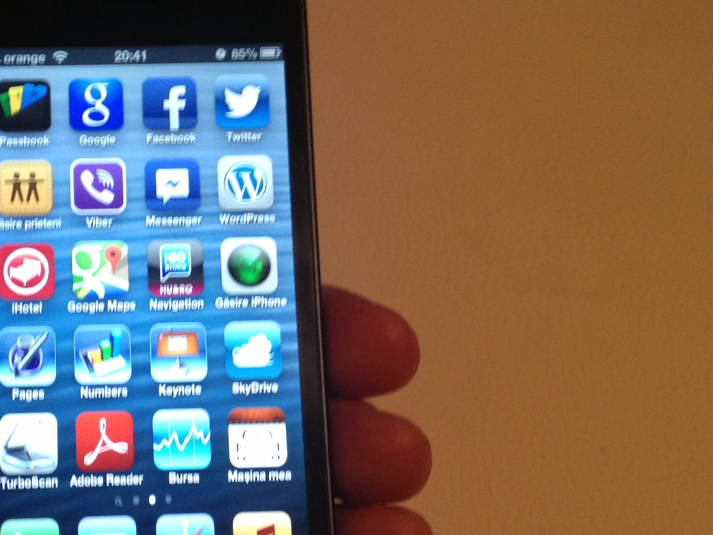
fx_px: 1339
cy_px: 341
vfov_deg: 22.5
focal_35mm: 65
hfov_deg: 29.1
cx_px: 138
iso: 160
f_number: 2.4
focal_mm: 4.28
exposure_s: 1/20
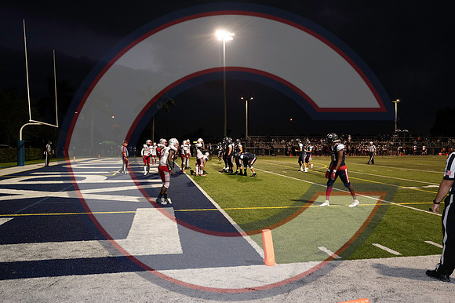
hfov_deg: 62.0
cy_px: 152
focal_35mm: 30
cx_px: 228
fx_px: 379
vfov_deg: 43.6
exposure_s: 1/200
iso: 2800
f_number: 4
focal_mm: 30
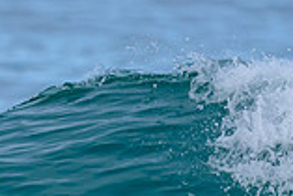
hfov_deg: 0.5
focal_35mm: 4047
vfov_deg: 0.3
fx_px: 32968
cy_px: 300
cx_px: -53
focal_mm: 800
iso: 640
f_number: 6.3
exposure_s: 1/2000
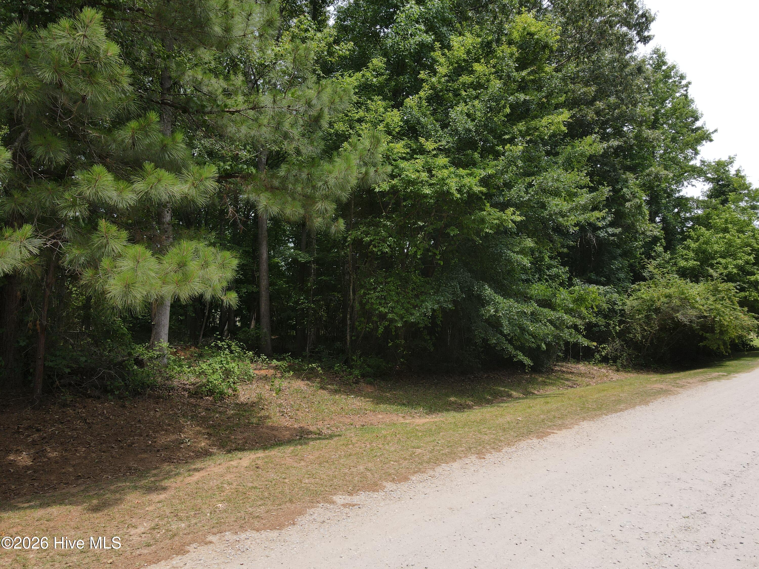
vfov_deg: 56.8
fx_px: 526
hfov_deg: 71.6
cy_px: 284
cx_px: 380
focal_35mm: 24
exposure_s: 1/400
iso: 110
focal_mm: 4.5
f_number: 2.8
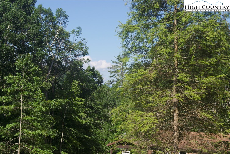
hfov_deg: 24.6
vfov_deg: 16.6
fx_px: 527
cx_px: 115
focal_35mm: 82
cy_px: 77
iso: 100
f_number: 8
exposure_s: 1/200
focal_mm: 55
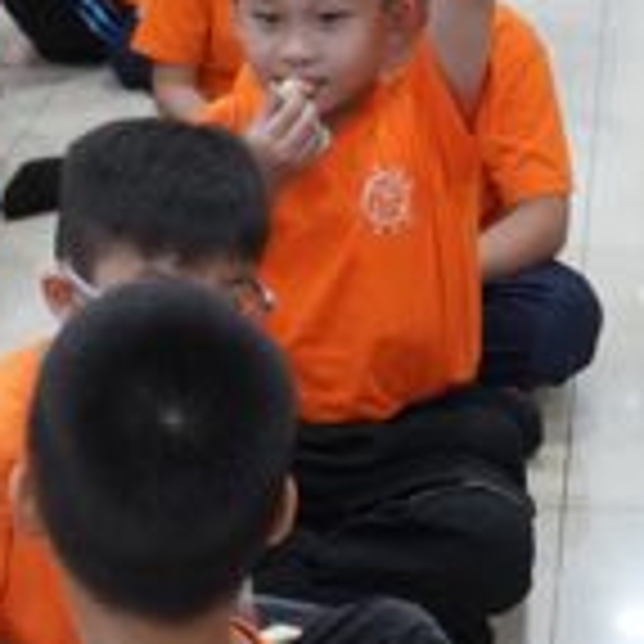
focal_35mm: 141
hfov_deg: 12.3
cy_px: 279
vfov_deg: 12.3
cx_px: 518
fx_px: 2977
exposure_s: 1/160
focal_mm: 33
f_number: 5
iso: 5000
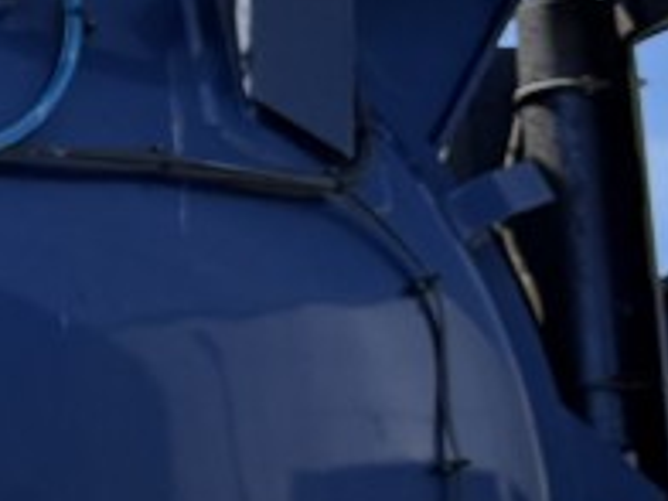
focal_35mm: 176
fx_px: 3396
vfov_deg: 8.4
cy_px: 416
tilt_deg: +13.1
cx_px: -1125
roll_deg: -0.8
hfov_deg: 9.5
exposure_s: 1/3425
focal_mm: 6.76
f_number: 1.78
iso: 80
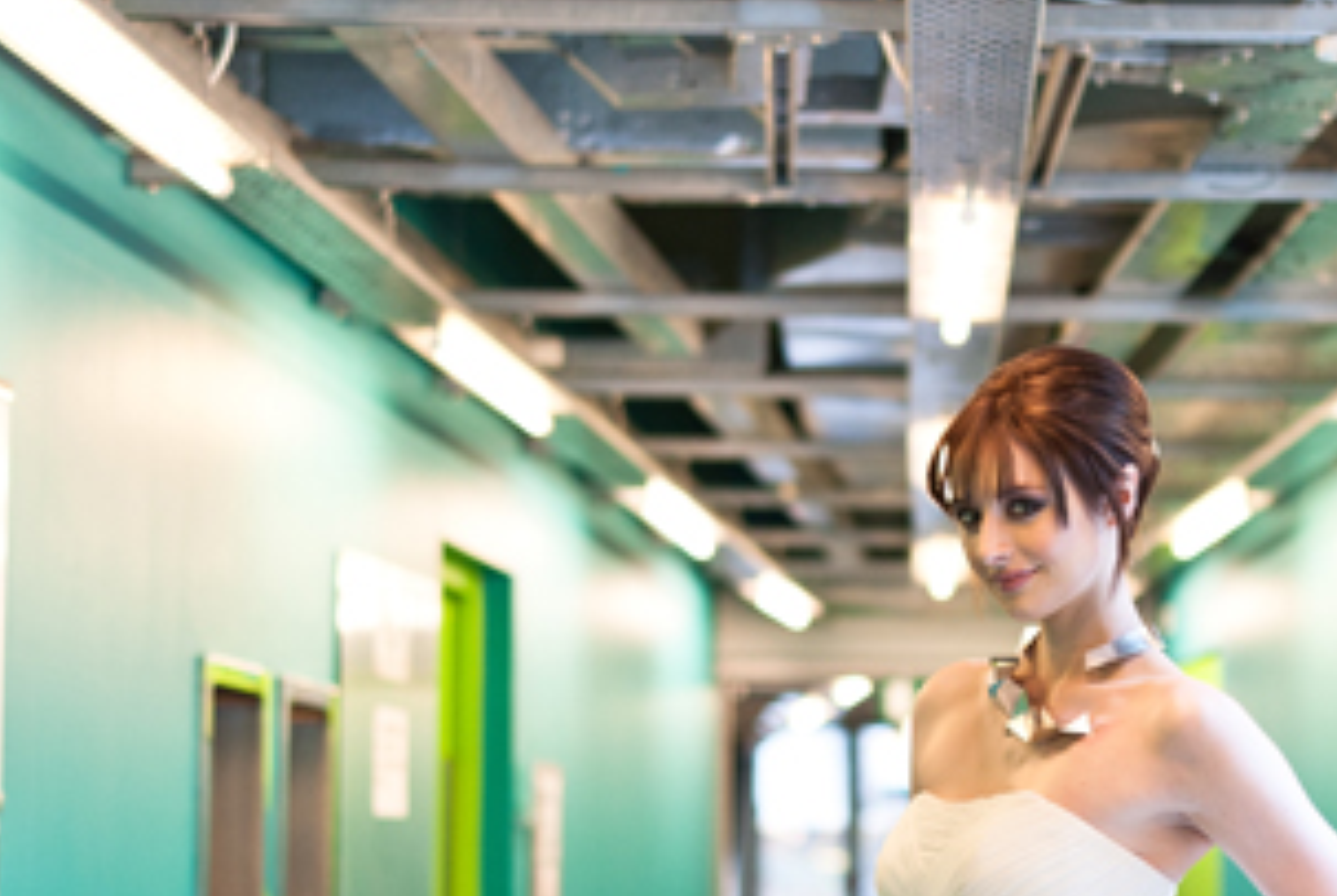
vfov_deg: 13.9
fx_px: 3682
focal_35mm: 99
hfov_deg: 20.5
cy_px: 519
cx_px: 944
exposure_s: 1/320
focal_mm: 50
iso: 400
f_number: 2
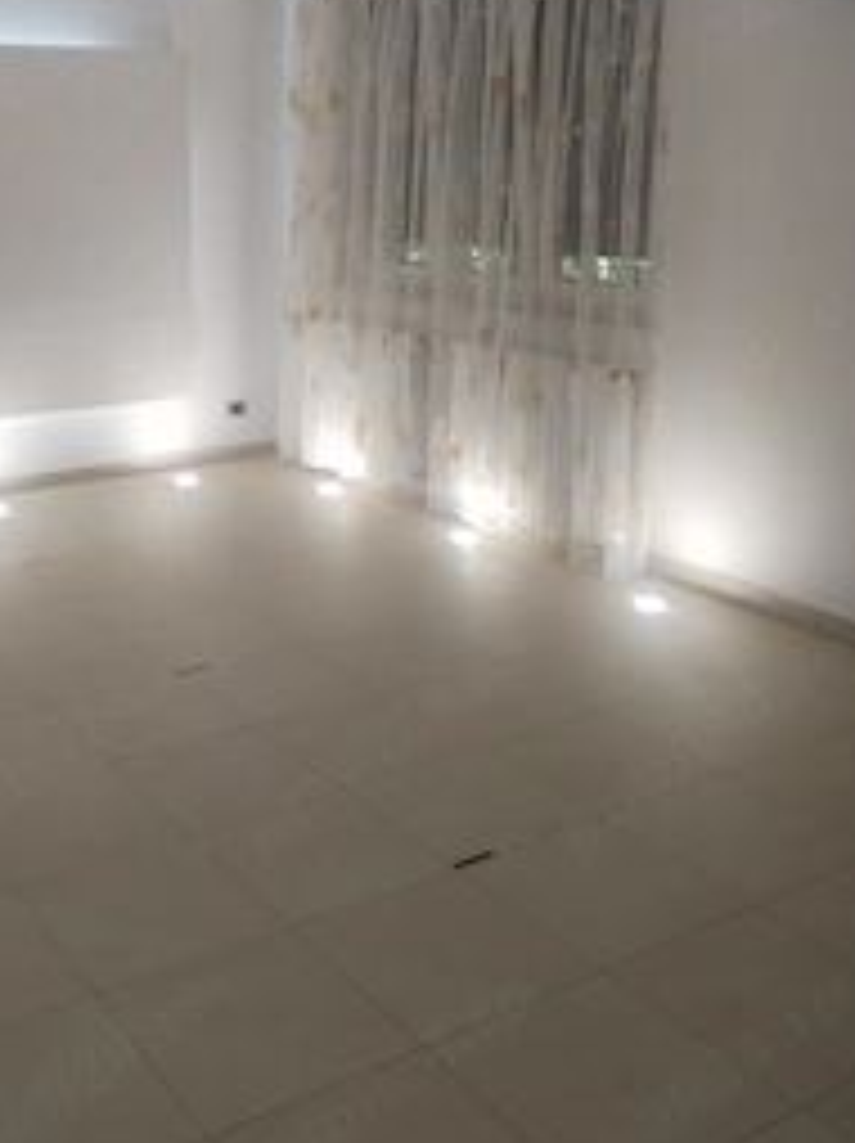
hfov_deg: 34.4
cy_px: 472
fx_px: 1353
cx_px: 230
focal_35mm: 41
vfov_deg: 45.6
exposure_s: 1/50
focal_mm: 4.75
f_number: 1.8
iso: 187
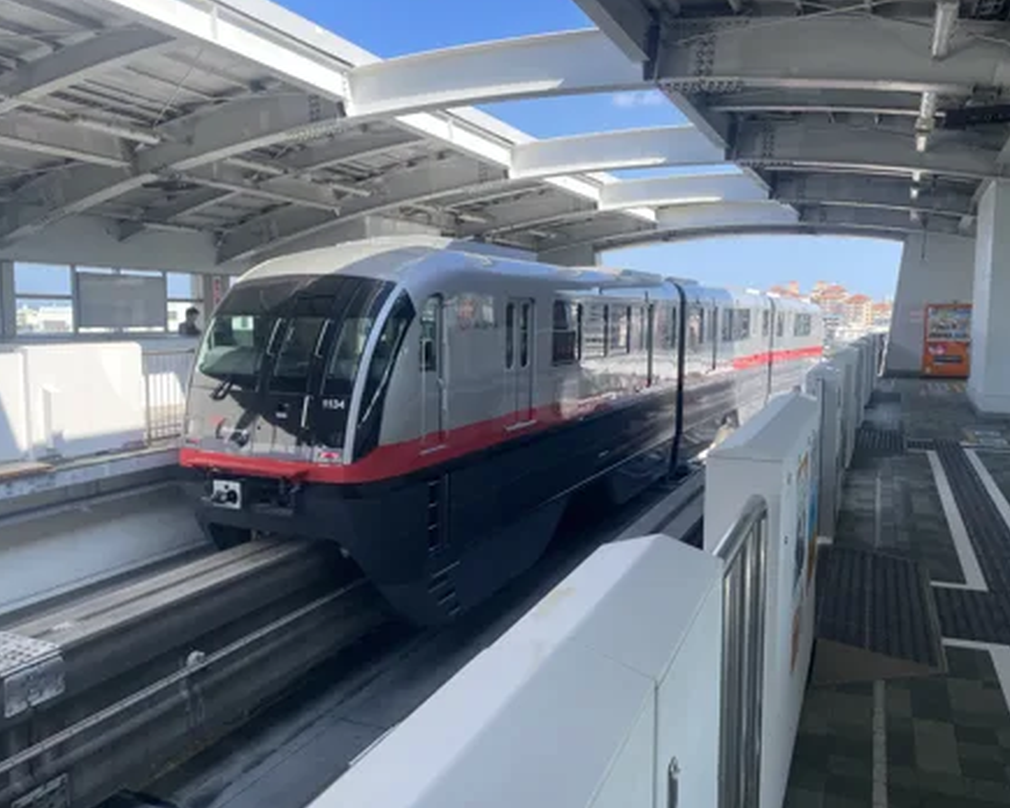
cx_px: 483
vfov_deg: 51.5
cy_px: 402
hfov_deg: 62.2
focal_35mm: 28
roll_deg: +0.1
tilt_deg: -4.1
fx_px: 837
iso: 32
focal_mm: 4.2
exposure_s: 1/779
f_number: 1.6
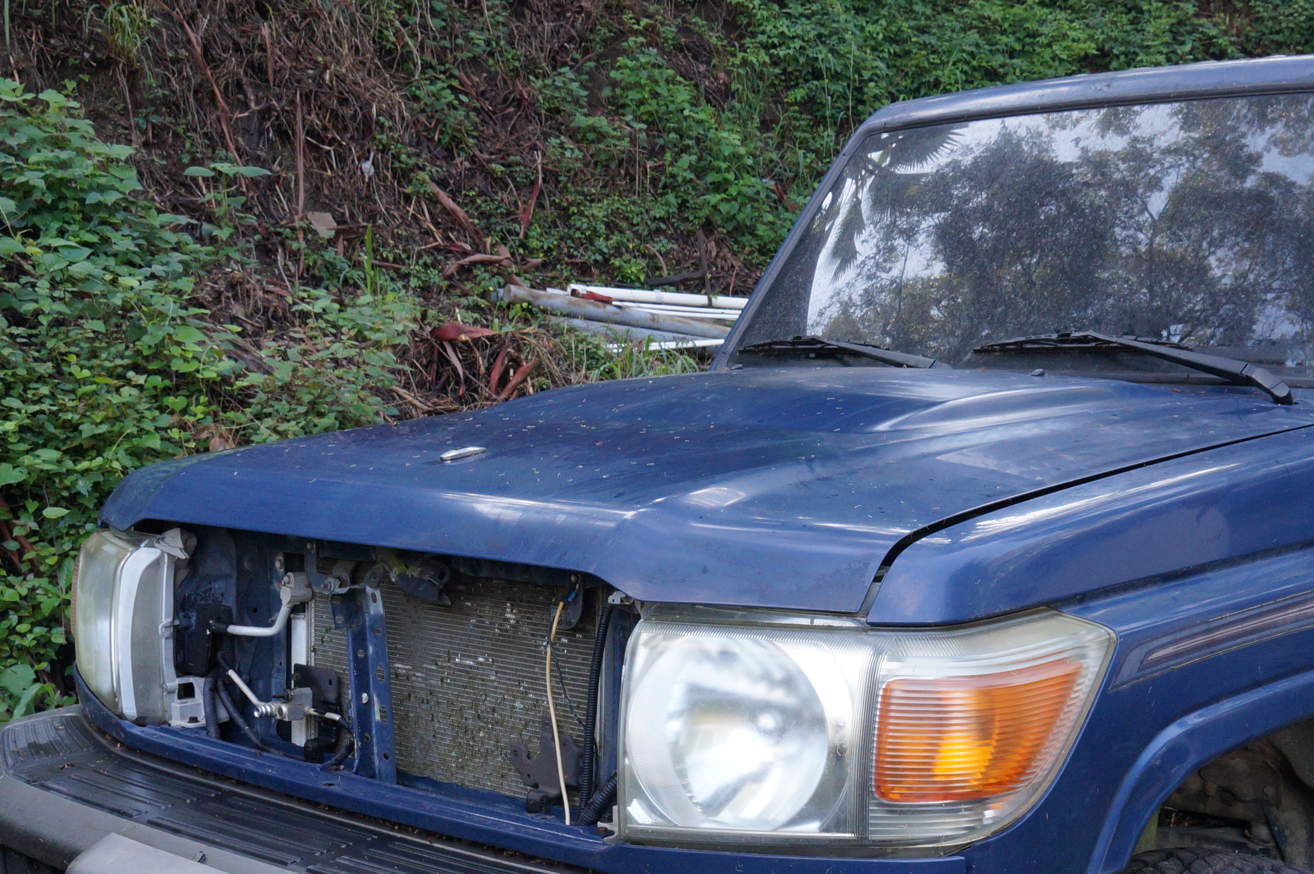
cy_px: 655
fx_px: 1715
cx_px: 924
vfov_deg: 28.2
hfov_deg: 41.1
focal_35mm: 47
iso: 800
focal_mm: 18
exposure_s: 1/100
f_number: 8
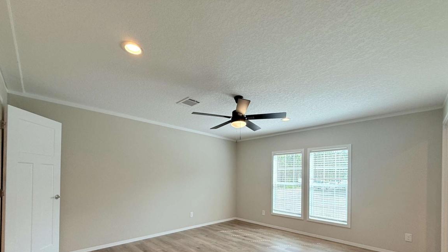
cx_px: 233
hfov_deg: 99.3
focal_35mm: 16
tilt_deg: +0.6
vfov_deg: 64.6
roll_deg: -0.1
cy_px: 176
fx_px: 190
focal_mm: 2.22
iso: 64
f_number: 2.2
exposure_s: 1/169
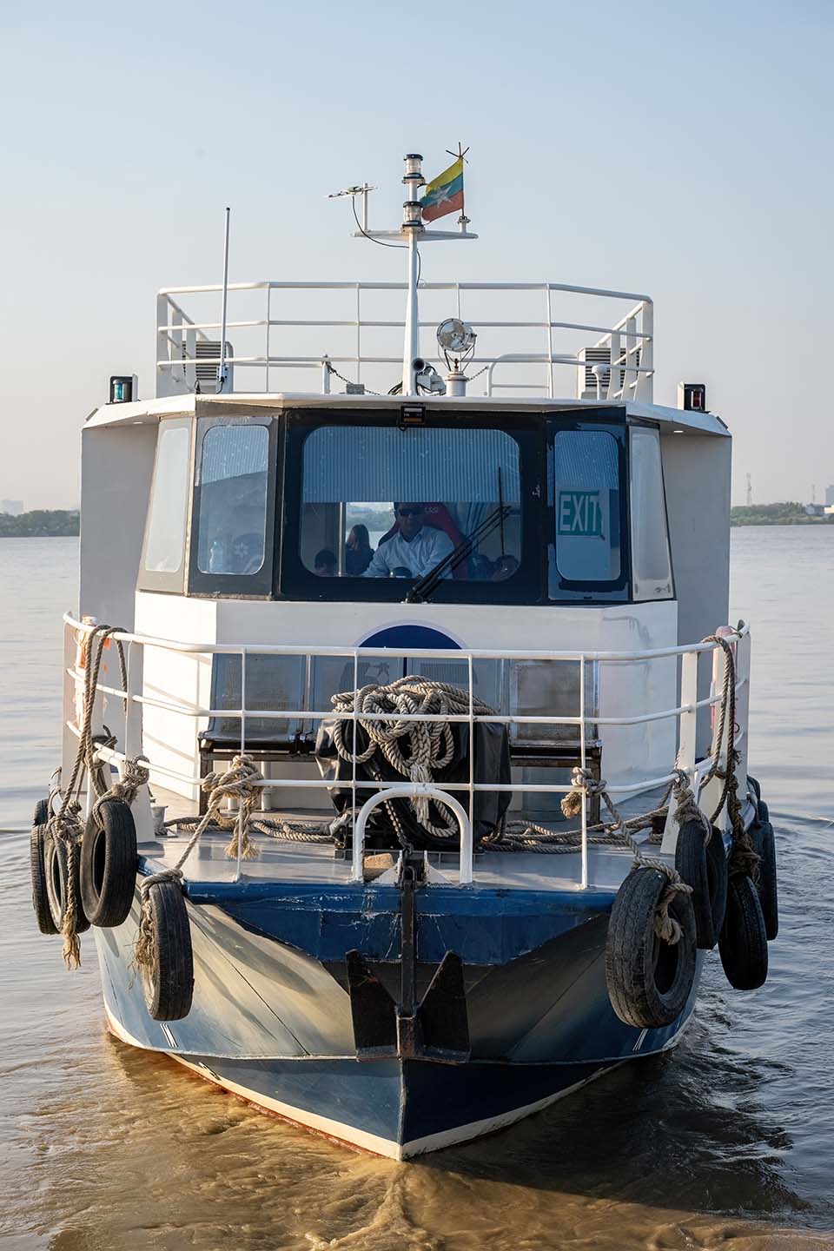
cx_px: 417
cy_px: 626
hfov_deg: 22.3
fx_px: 2120
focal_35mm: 61
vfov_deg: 32.9
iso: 560
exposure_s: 1/640
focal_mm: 61
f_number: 9
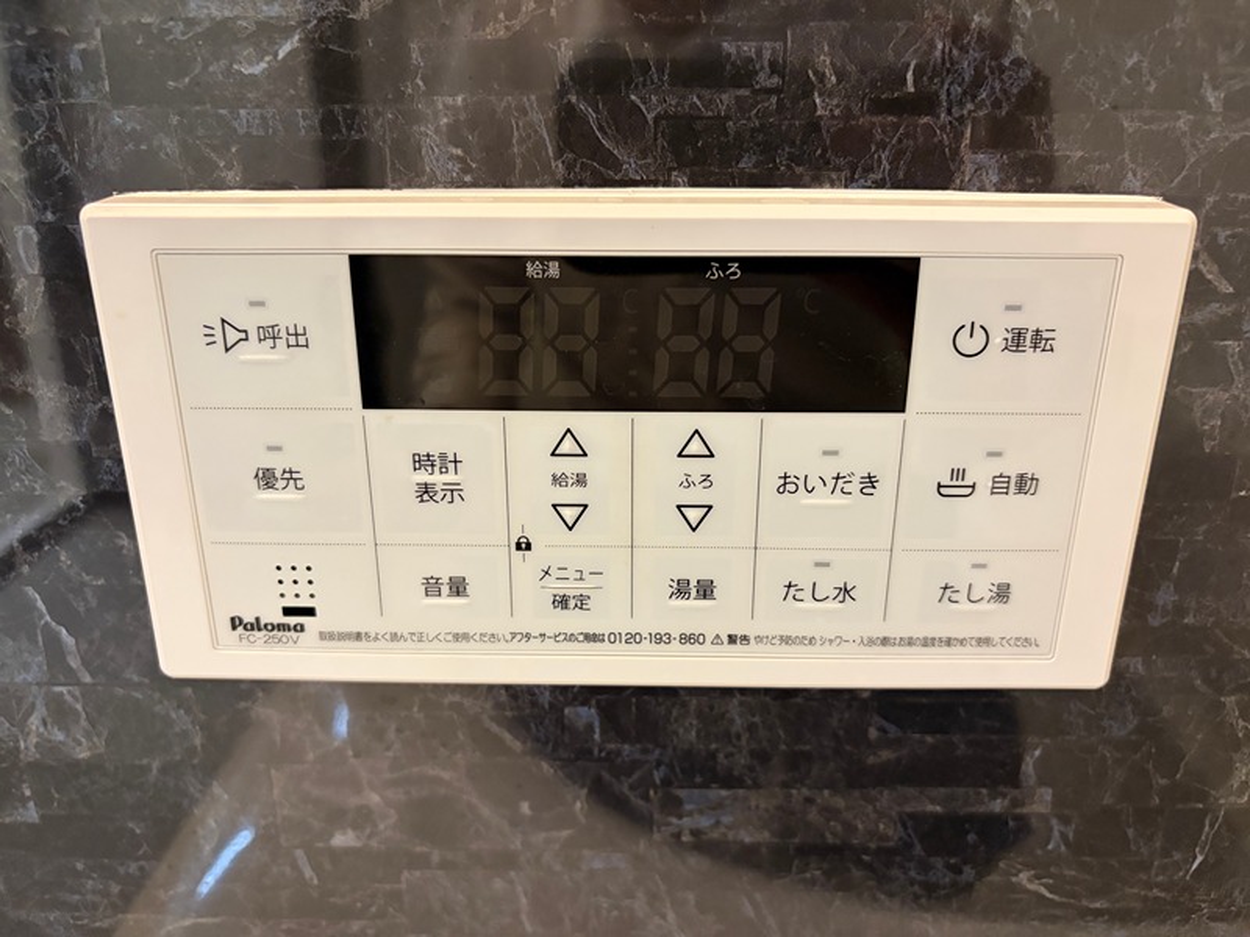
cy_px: 468
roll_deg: +1.3
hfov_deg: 67.3
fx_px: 939
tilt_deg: -19.5
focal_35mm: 26
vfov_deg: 53.1
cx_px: 625
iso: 400
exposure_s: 1/60
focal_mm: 5.96
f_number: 1.6
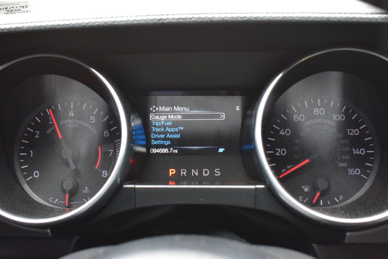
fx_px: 469
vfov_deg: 30.8
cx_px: 194
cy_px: 130
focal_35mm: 44
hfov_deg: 45.0
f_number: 6.3
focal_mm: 29
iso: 500
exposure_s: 1/15
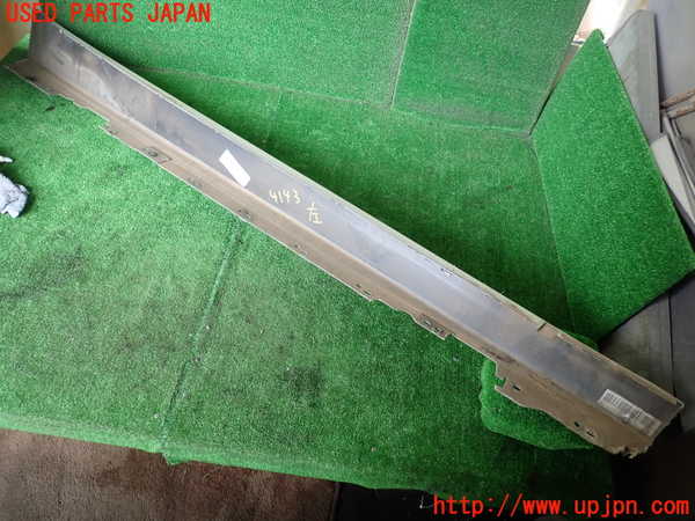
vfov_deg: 54.9
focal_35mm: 25
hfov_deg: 69.4
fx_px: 502
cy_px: 260
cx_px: 348
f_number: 2
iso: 200
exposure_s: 1/60
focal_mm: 4.5
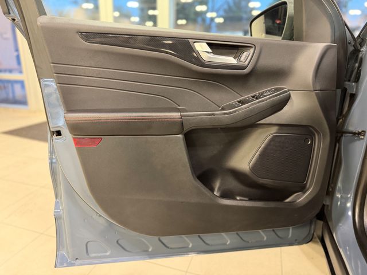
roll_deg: -0.7
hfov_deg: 71.6
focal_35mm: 24
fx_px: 254
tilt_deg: -17.7
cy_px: 138
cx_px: 184
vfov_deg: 56.8
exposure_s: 1/60
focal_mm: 6.76
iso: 500
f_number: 1.78
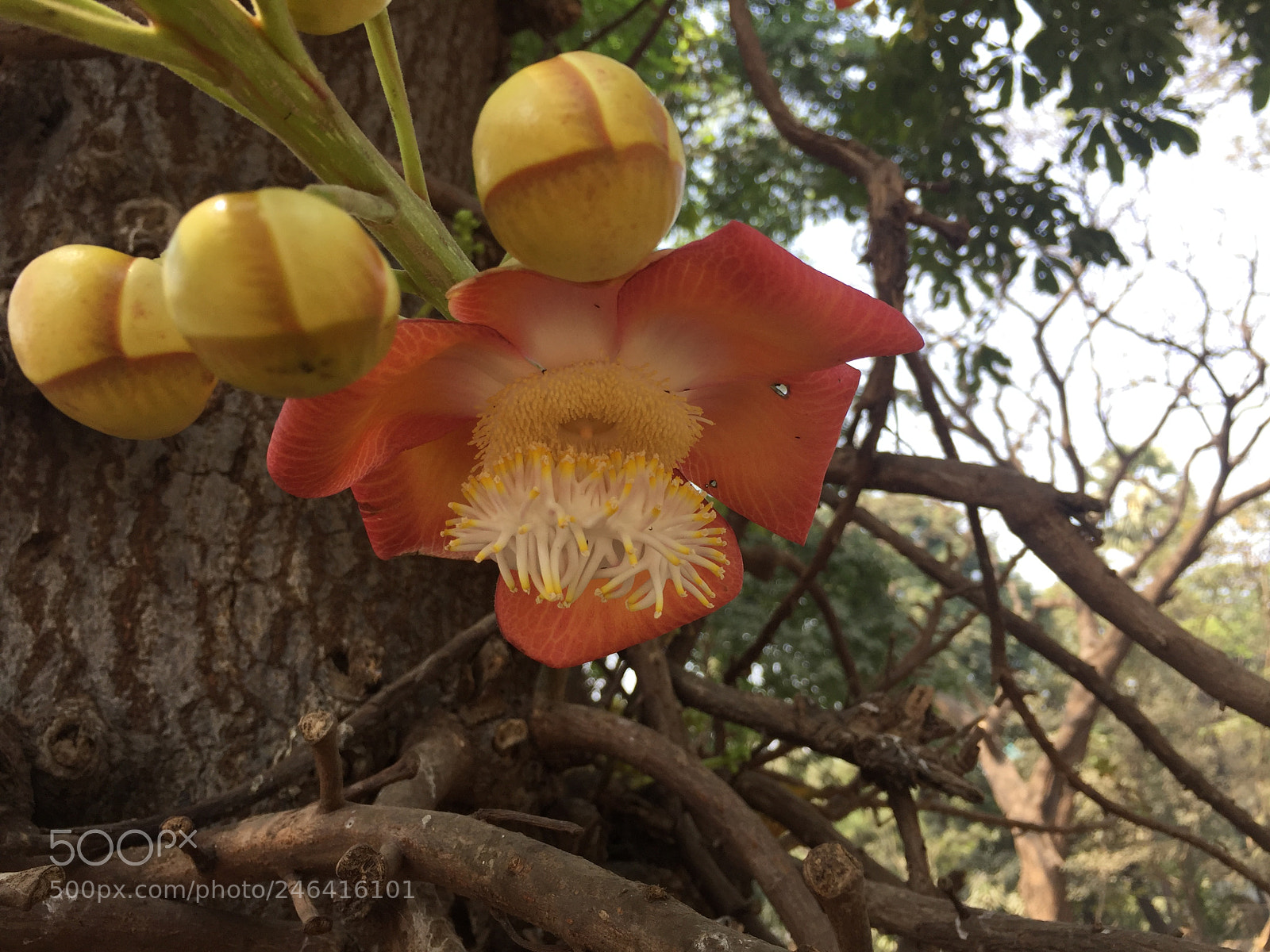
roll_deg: +3.6
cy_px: 476
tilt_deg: +24.7
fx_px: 1064
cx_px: 635
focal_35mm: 29
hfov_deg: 61.7
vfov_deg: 48.2
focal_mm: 4.15
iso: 32
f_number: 2.2
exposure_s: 1/233
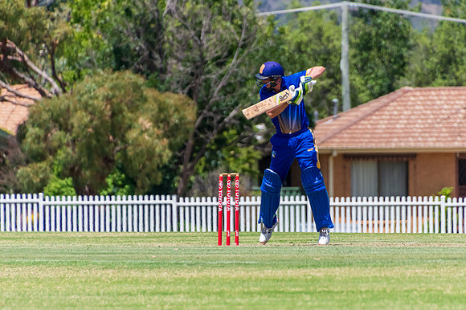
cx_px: 280
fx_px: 9326
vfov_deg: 1.9
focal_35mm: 721
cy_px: 173
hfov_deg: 2.9
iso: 400
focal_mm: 400
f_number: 6.3
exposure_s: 1/2500
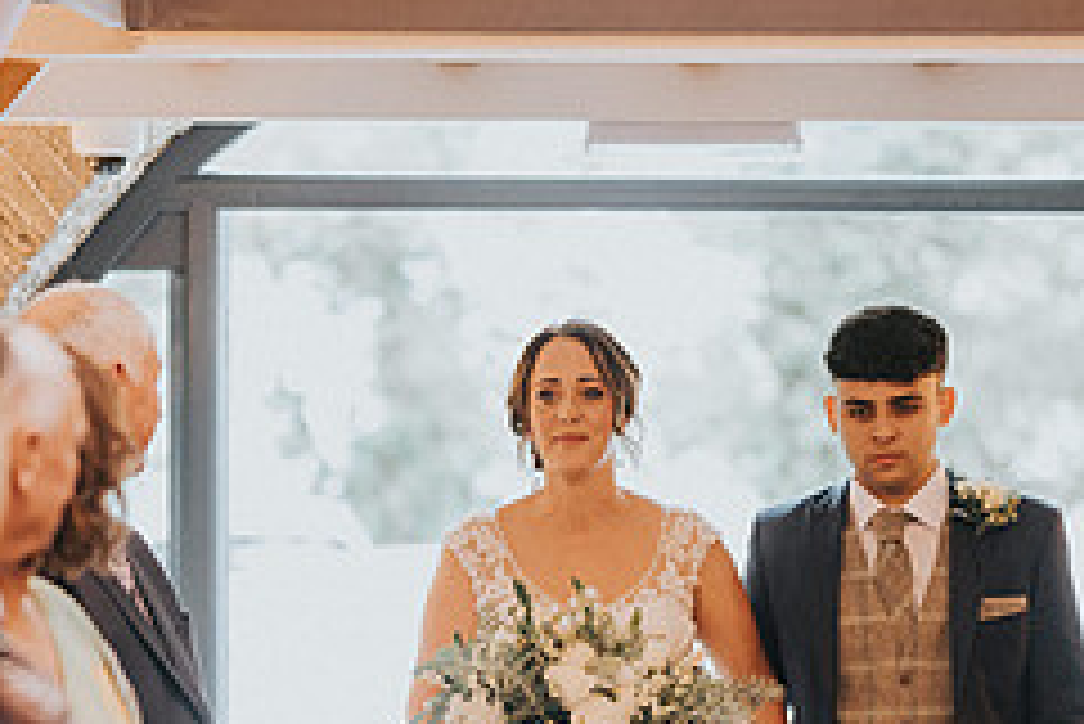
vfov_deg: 5.5
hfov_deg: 8.2
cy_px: 796
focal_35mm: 251
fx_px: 7562
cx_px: 352
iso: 1000
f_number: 1.8
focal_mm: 85
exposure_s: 1/200
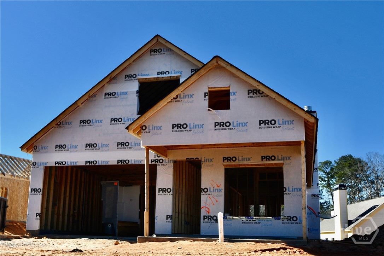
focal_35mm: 30
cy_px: 128
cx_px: 192
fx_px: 320
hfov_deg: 61.9
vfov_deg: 43.6
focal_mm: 20
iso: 100
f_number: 8
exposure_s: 1/320
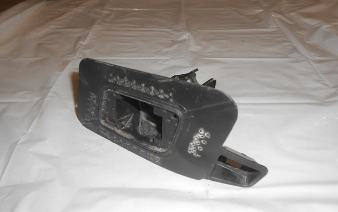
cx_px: 168
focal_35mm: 28
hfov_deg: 66.5
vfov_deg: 44.5
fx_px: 258
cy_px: 118
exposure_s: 1/25
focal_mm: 4.6
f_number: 3.5
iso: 80
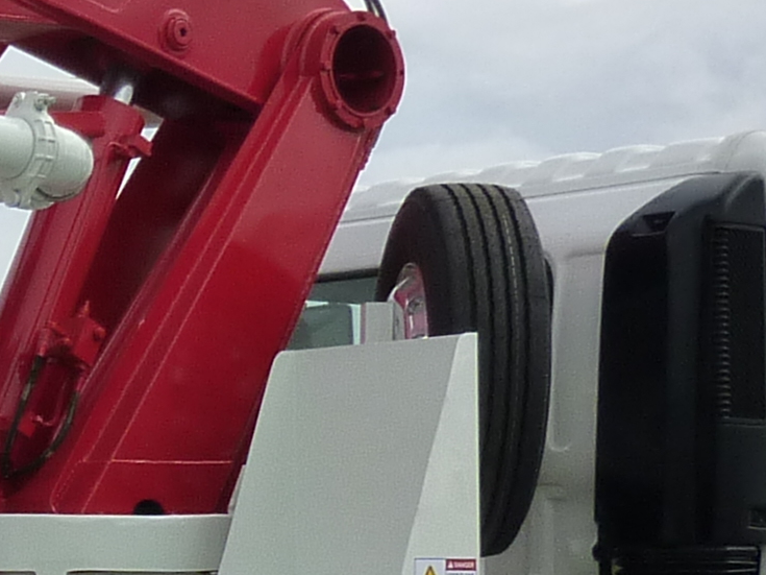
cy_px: 651
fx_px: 3009
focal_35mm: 136
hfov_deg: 13.0
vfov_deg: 10.7
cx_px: -644
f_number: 3.3
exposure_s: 1/400
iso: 125
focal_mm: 4.5
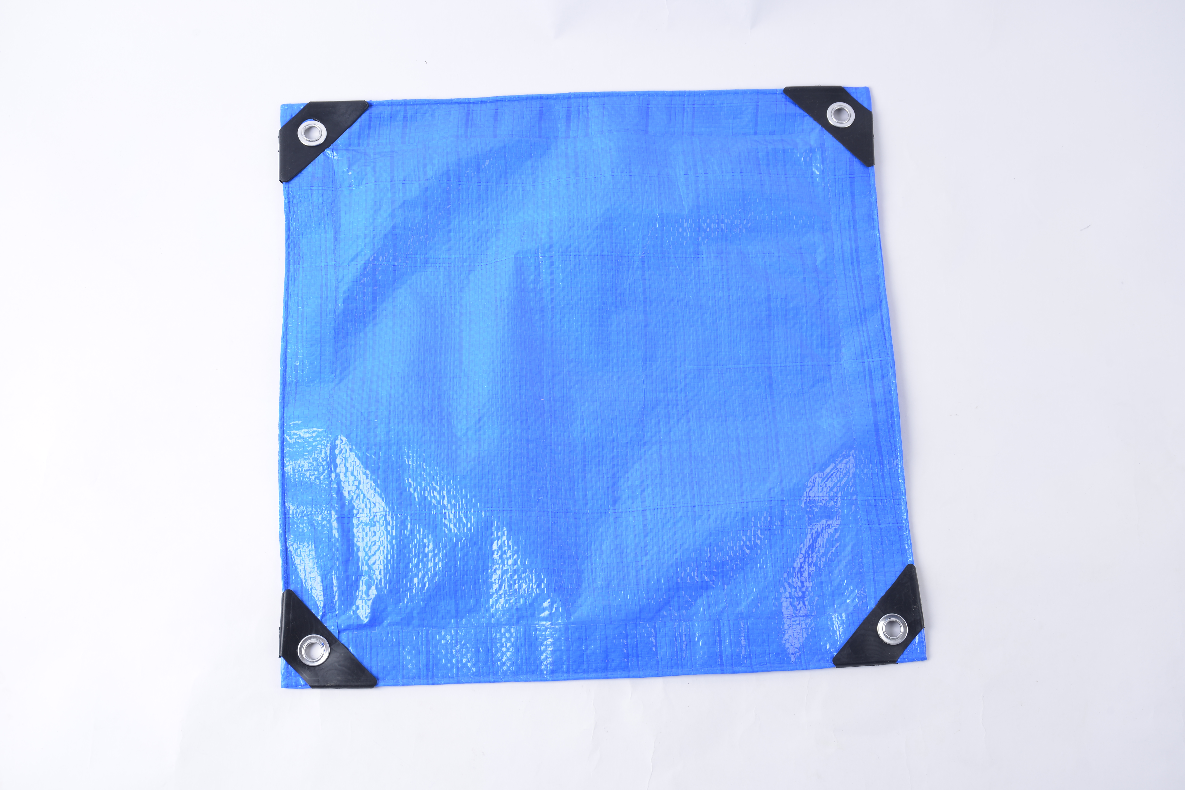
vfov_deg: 26.0
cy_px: 395
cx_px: 592
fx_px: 1712
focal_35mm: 52
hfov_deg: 38.2
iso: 100
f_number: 11
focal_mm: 52
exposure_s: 1/125
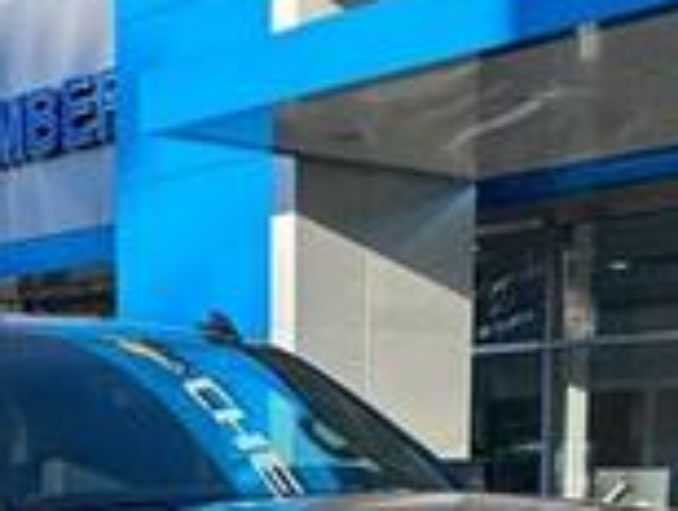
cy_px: 696
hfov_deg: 22.9
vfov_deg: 16.3
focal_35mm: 85
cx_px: 220
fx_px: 1667
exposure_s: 1/924
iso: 50
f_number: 1.5
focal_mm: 5.7
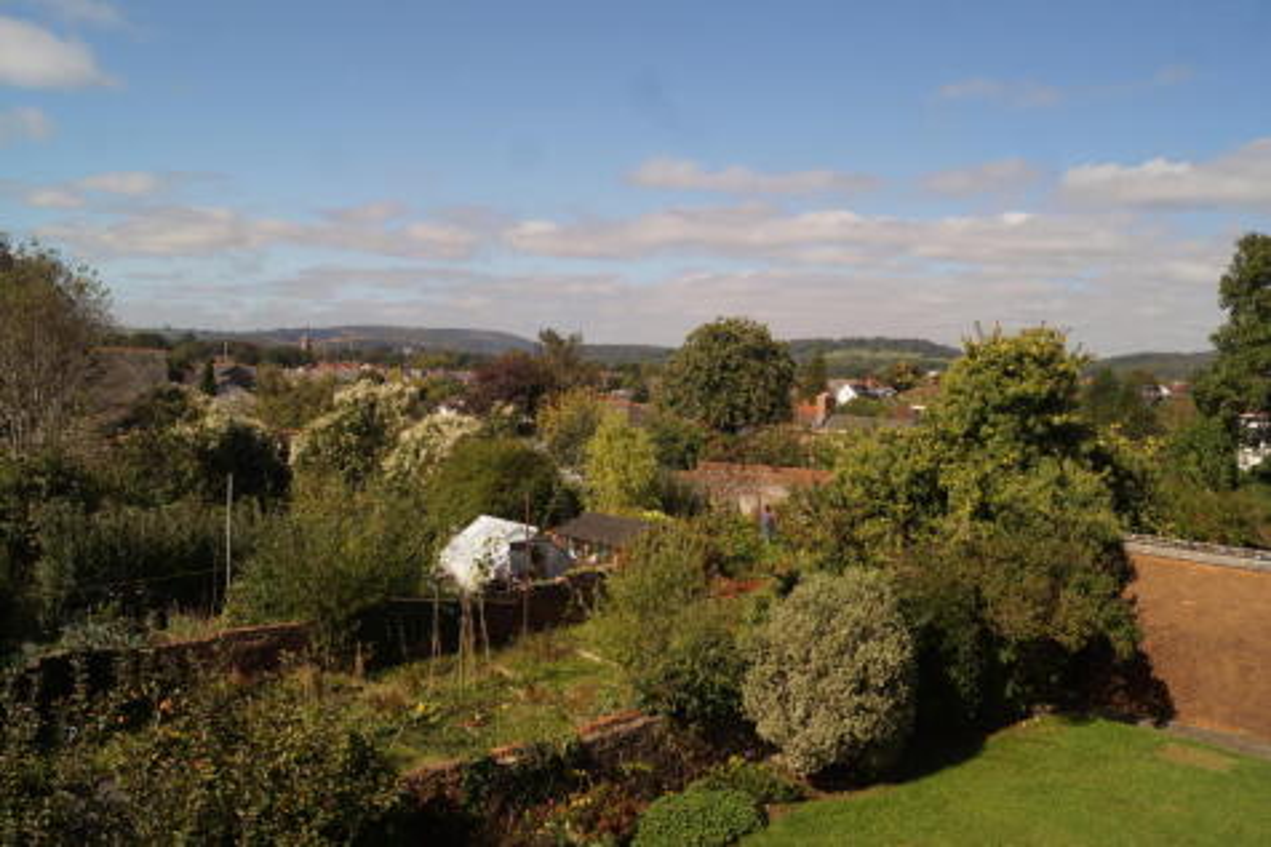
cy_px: 424
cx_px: 636
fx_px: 1059
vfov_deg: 43.6
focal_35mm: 30
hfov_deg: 61.9
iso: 100
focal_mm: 20
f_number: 6.3
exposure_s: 1/500
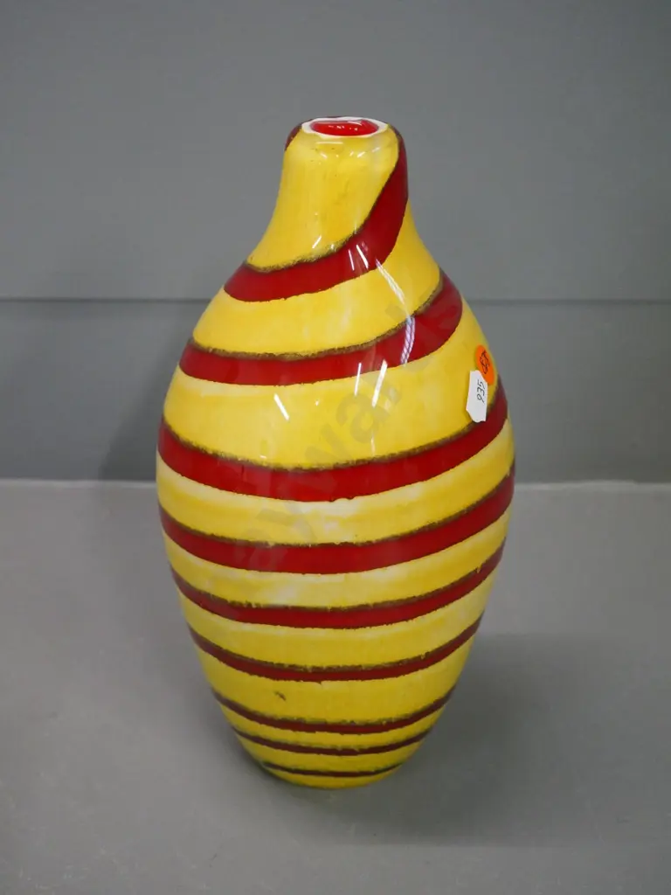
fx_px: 1292
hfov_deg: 29.1
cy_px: 448
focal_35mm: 50
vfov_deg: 38.2
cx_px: 336
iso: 3200
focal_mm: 25
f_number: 4.5
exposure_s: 1/160
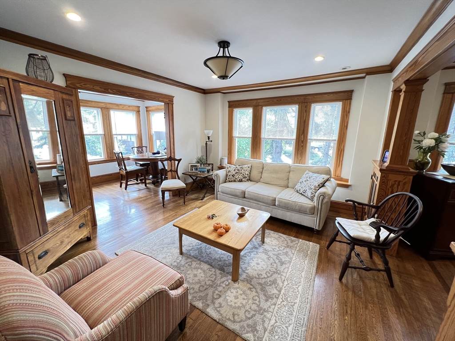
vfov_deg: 89.9
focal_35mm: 13
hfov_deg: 106.2
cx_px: 228
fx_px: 171
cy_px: 170
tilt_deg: -11.7
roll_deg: -1.5
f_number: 1.8
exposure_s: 1/60
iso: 200
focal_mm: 1.57
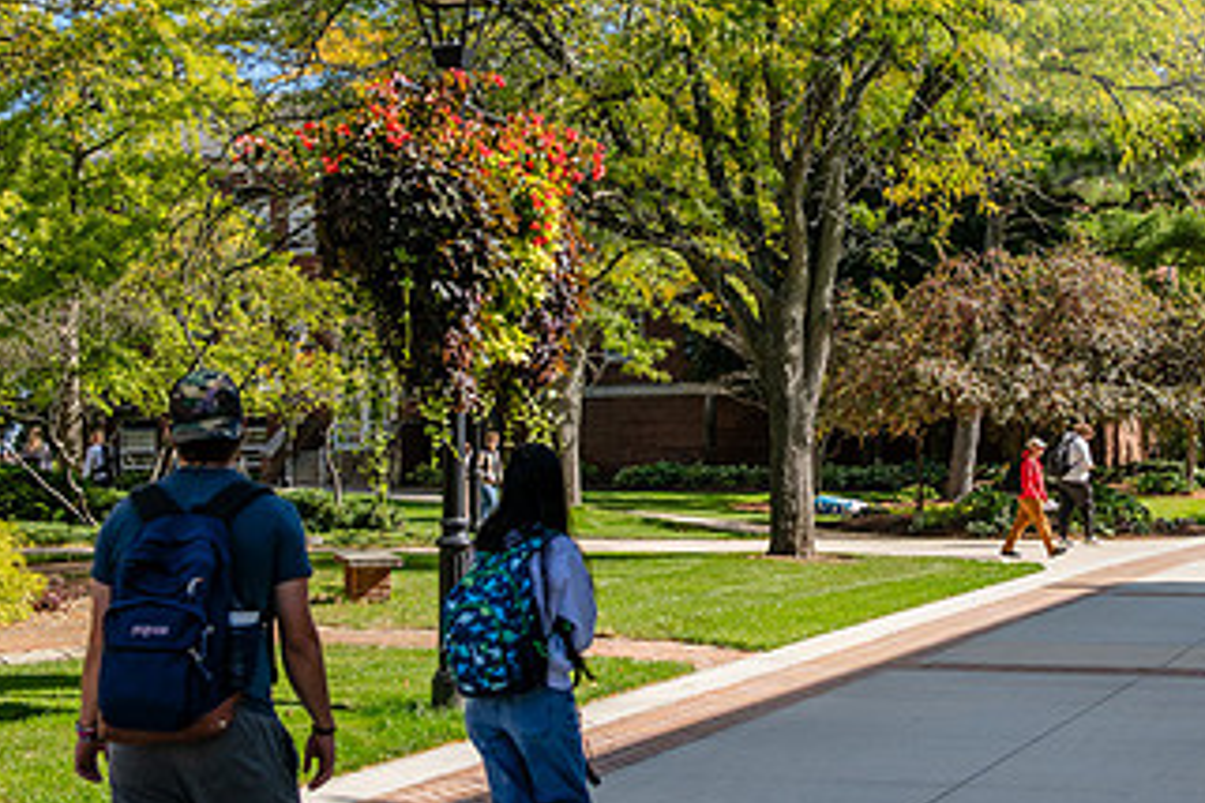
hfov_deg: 26.4
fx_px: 2544
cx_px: 875
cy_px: 253
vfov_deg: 17.9
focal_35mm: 76
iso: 160
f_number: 4.5
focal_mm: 42
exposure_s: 1/800
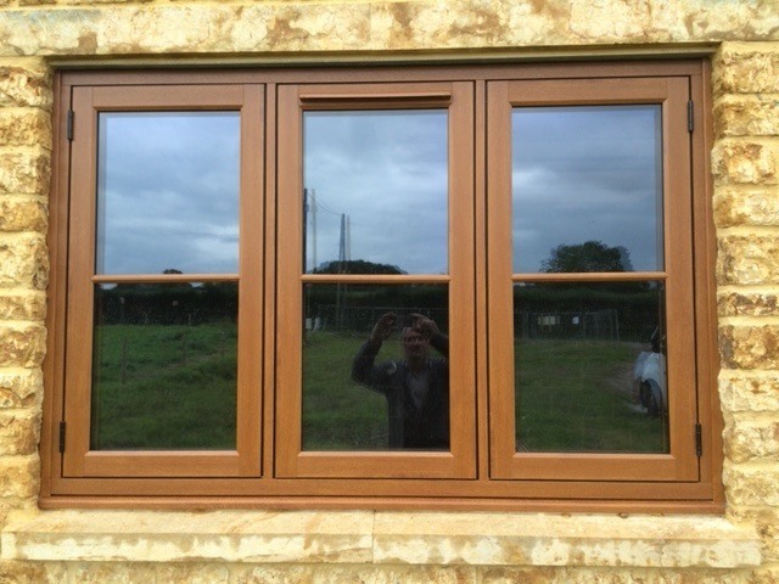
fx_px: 653
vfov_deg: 48.2
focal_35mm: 29
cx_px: 390
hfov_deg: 61.7
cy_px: 292
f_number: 2.2
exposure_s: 1/120
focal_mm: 4.15
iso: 64
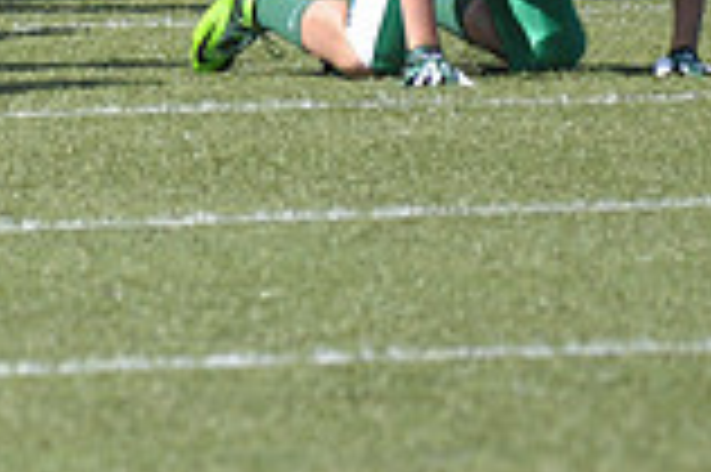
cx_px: -482
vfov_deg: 1.2
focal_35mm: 1104
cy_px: -348
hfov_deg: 1.9
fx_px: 21781
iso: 640
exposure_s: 1/3200
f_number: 4
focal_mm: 200
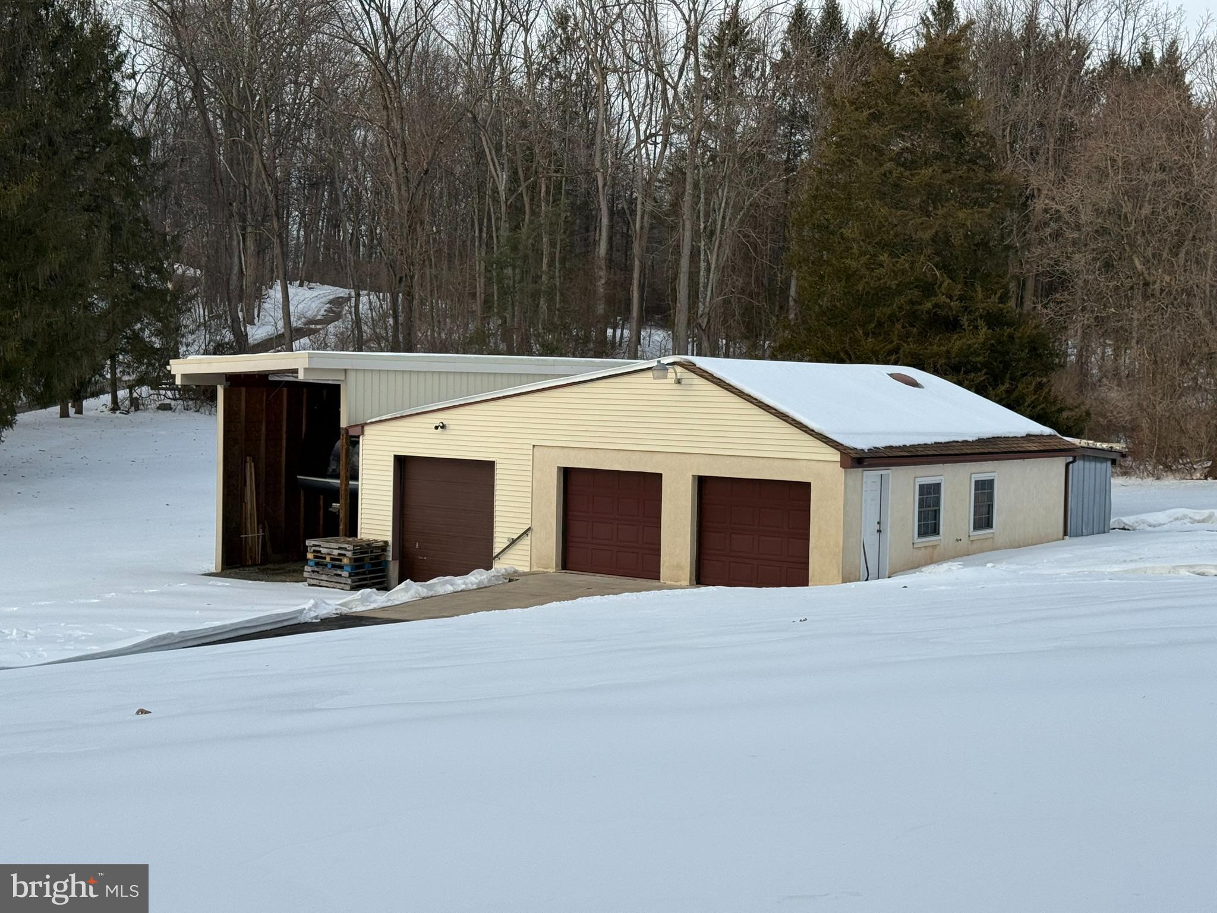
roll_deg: -1.7
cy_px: 456
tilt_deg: -2.2
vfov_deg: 30.3
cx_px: 608
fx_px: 1688
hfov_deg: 39.7
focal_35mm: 48
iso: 64
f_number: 1.78
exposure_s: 1/1678
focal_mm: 6.76
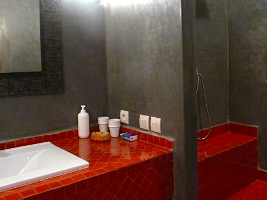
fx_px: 270
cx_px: 141
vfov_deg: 40.5
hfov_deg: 52.6
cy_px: 80
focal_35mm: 35
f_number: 3.3
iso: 400
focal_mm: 4.1
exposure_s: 1/5
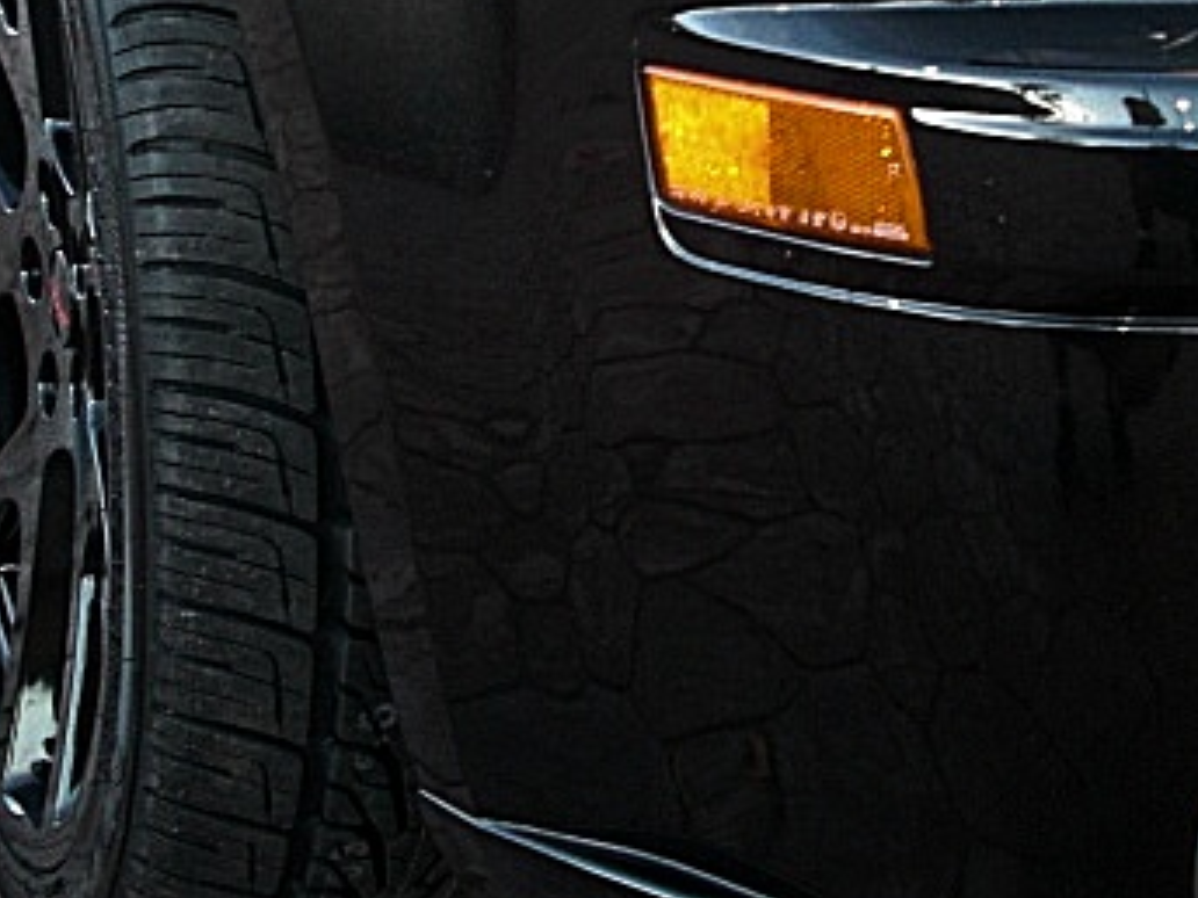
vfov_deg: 21.4
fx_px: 2319
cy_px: 66
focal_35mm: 67
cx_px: 571
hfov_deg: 29.0
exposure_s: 1/80
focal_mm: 6.3
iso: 400
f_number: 2.8
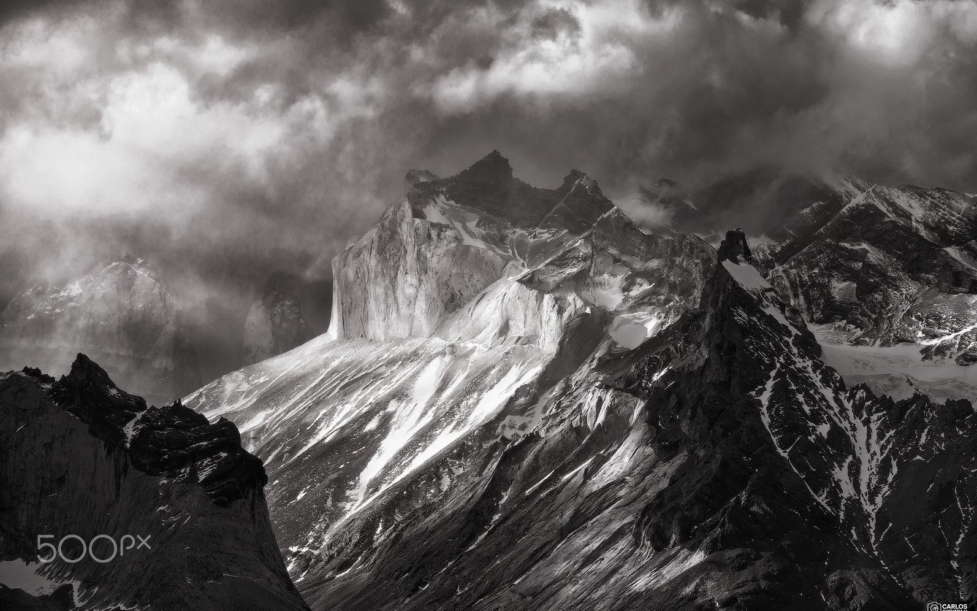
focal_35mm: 174
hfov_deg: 12.0
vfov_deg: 7.5
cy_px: 302
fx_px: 4633
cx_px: 489
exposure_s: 1/1250
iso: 400
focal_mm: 170
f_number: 8
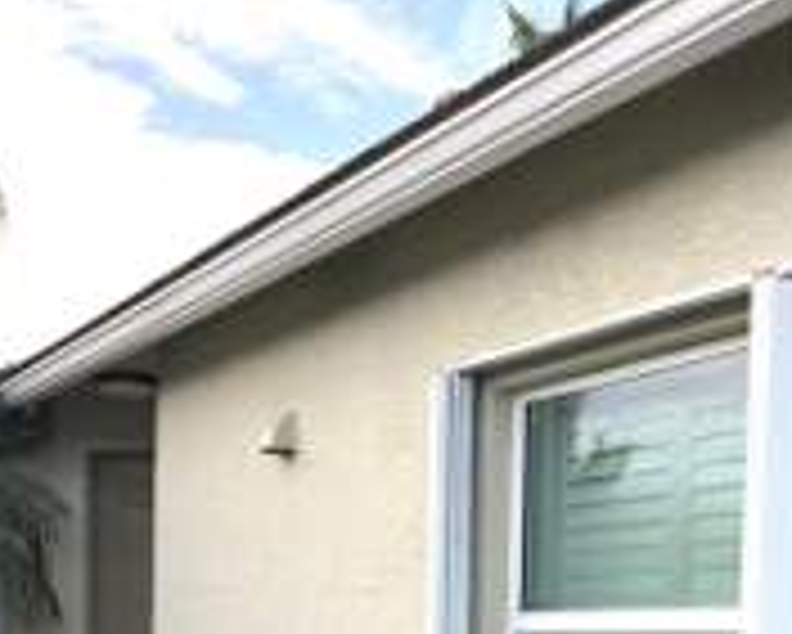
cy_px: 706
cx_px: 315
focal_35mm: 64
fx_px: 1501
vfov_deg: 22.5
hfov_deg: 29.5
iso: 100
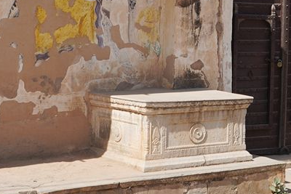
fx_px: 970
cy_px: -61
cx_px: 242
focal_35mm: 120
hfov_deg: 16.9
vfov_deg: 11.1
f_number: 13
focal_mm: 24
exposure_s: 1/125
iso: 100
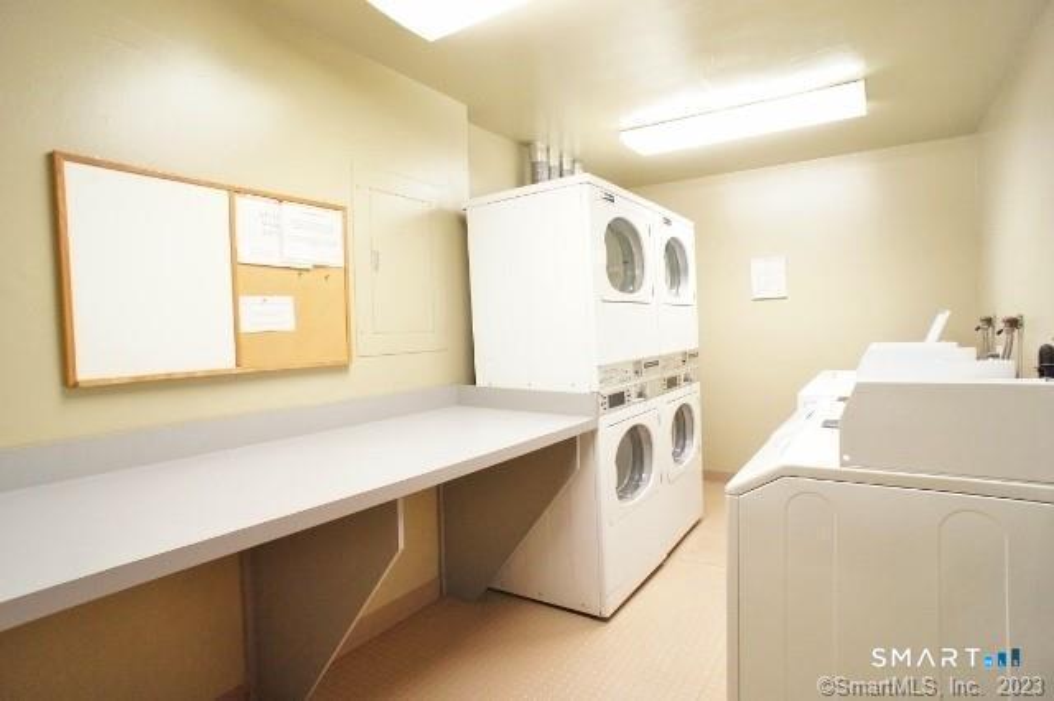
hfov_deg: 73.8
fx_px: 702
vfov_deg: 53.1
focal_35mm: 24
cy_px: 350
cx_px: 527
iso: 1600
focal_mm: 16
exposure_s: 1/13
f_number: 7.1
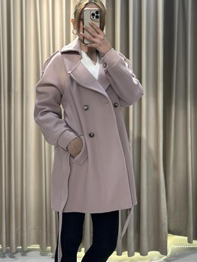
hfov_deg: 23.7
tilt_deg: -21.6
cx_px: 97
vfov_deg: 31.1
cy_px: 100
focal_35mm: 62
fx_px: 470
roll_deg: +1.1
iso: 80
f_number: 1.78
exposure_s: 1/211
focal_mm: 6.86
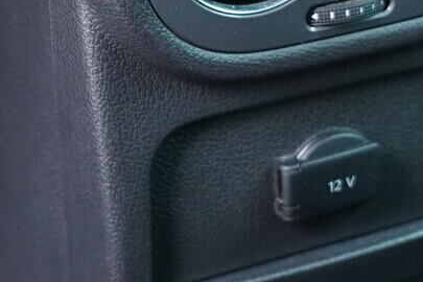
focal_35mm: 128
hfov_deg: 15.9
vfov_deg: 10.7
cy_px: 81
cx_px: 318
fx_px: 1504
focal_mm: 24
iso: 2500
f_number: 2.8
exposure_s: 1/40
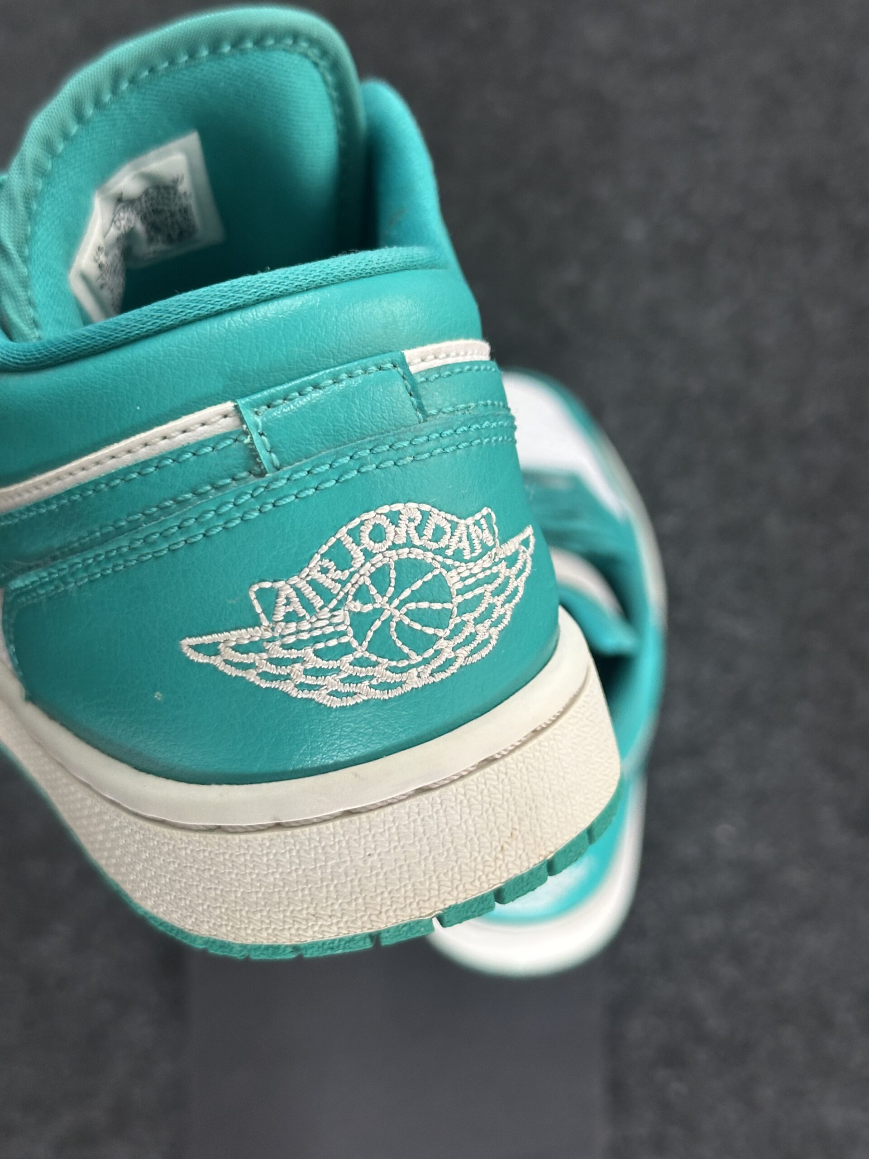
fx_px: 1607
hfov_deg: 30.3
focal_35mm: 48
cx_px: 434
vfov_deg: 39.7
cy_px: 580
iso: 160
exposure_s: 1/50
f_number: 1.78
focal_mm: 6.86
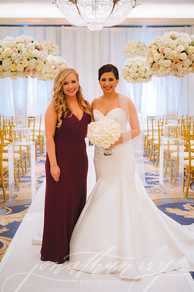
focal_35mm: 58
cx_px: 97
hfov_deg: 23.3
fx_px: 470
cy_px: 146
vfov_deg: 34.5
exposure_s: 1/160
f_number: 2.8
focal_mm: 58
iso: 1600
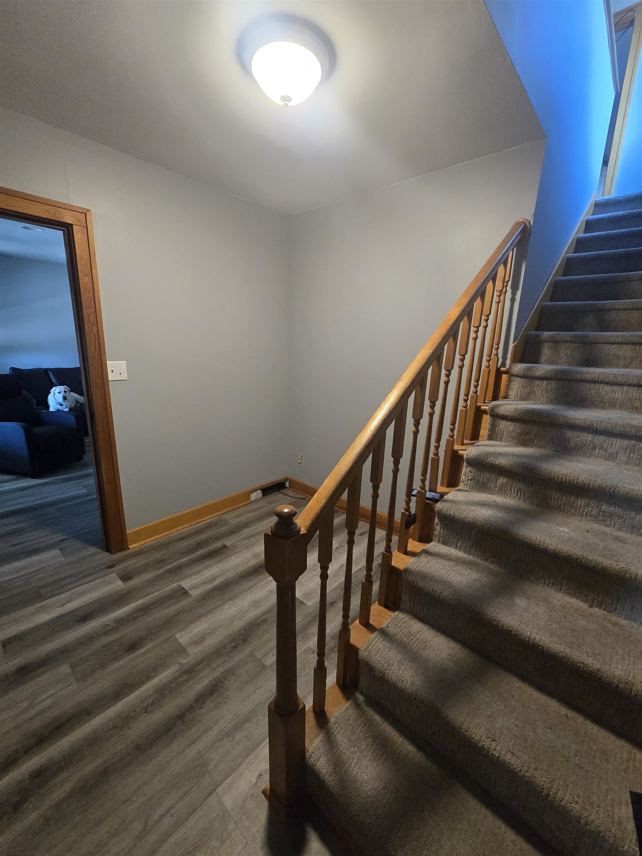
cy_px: 428
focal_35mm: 13
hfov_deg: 89.9
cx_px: 321
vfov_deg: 106.2
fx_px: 321
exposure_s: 1/60
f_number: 2.2
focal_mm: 2.2
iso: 640
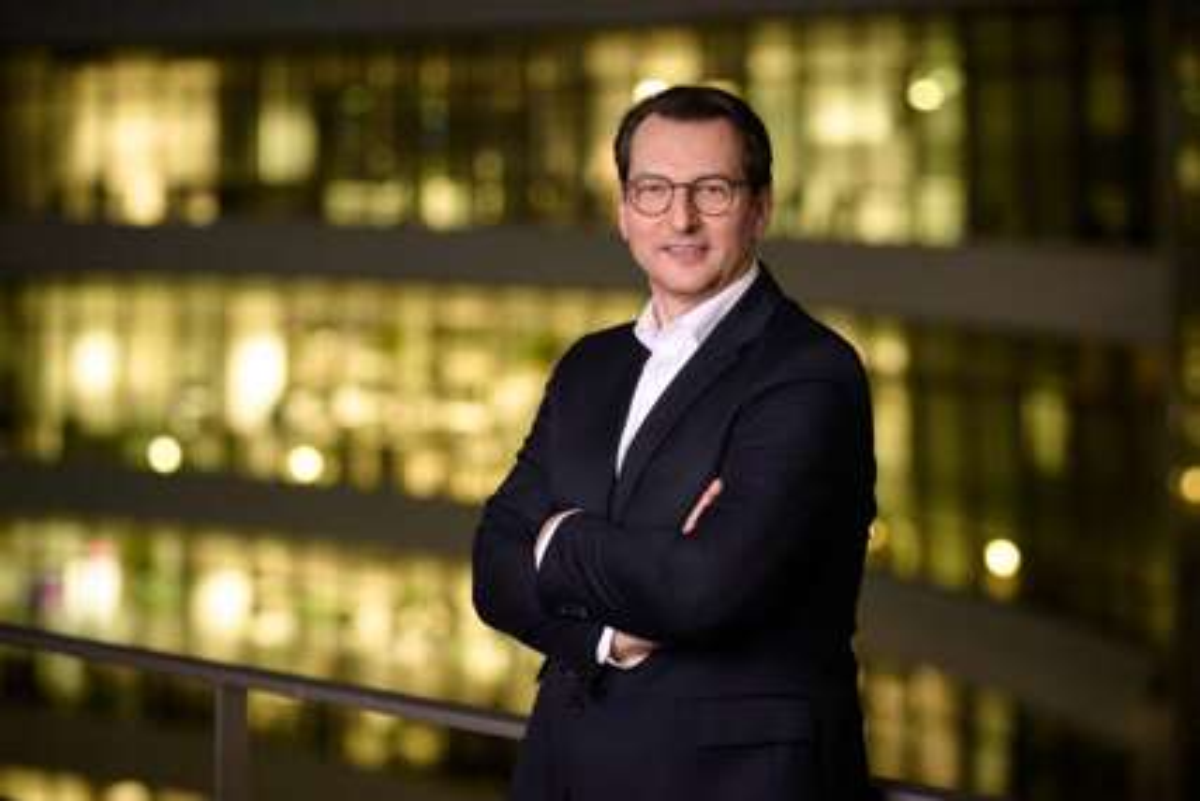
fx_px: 2834
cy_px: 400
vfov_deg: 16.1
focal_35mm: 85
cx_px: 600
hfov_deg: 23.9
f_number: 2
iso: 2500
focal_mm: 85
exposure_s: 1/160
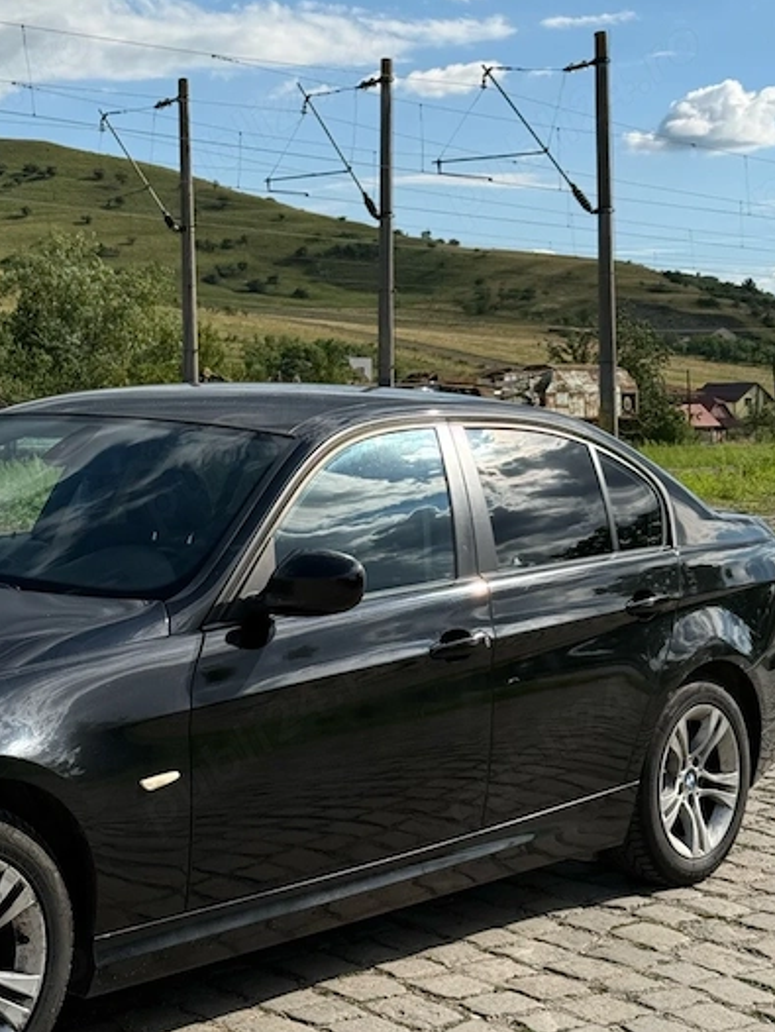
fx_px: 2177
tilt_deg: -1.3
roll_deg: -0.2
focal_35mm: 73
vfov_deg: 26.7
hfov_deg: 20.2
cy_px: 475
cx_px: 345
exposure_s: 1/6024
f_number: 1.78
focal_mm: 6.76
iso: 64
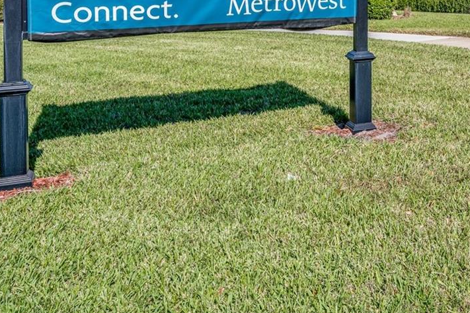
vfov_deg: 27.9
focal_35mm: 45
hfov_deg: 39.1
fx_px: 587
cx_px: 457
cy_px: -9
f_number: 8
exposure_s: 1/500
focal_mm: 20
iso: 100
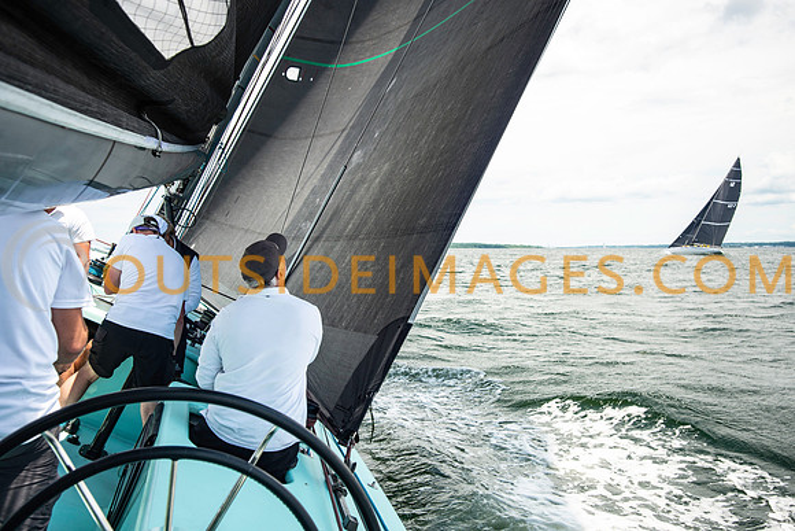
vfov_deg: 38.4
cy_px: 266
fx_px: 763
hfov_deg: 55.1
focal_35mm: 35
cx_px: 398
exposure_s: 1/800
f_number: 5.6
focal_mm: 31
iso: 250
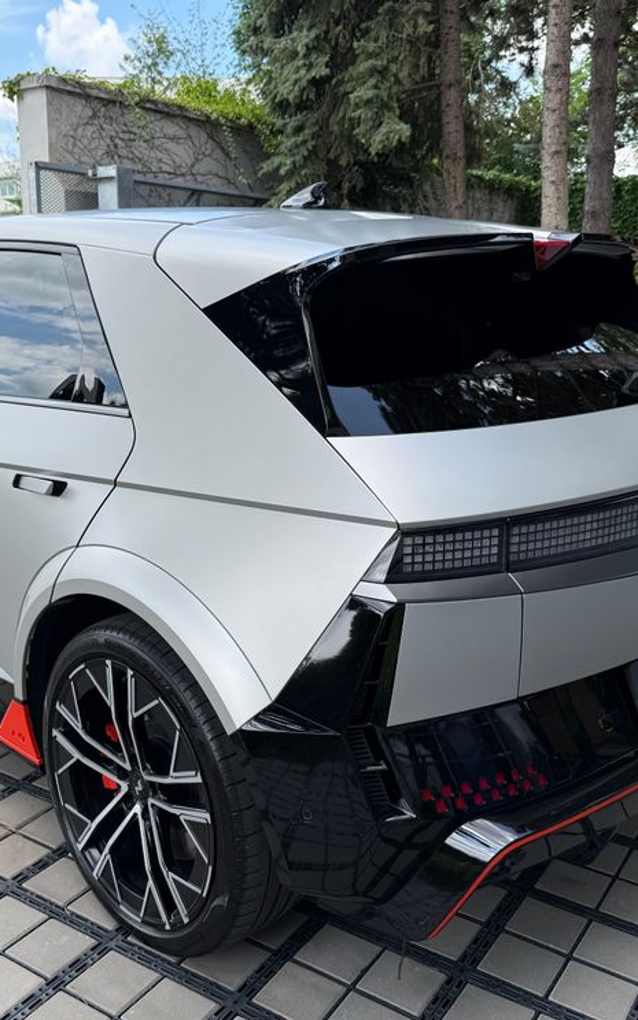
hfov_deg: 36.1
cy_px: 515
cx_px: 244
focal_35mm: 35
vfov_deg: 55.3
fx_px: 974
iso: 80
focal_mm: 6.76
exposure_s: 1/1314
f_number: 1.78
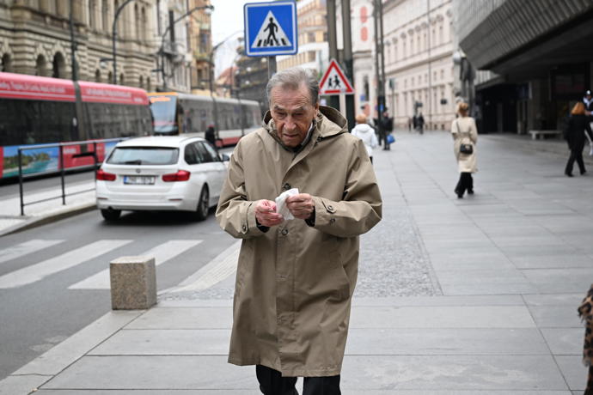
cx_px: 296
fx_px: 906
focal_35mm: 55
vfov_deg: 24.6
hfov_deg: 36.2
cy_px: 198
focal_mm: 55
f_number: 4.5
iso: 1600
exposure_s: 1/1000
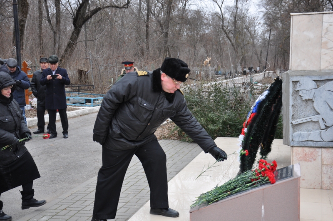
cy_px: 110
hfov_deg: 37.9
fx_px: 485
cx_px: 166
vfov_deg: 25.7
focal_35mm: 52
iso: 500
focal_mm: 35
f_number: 4.5
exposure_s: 1/125
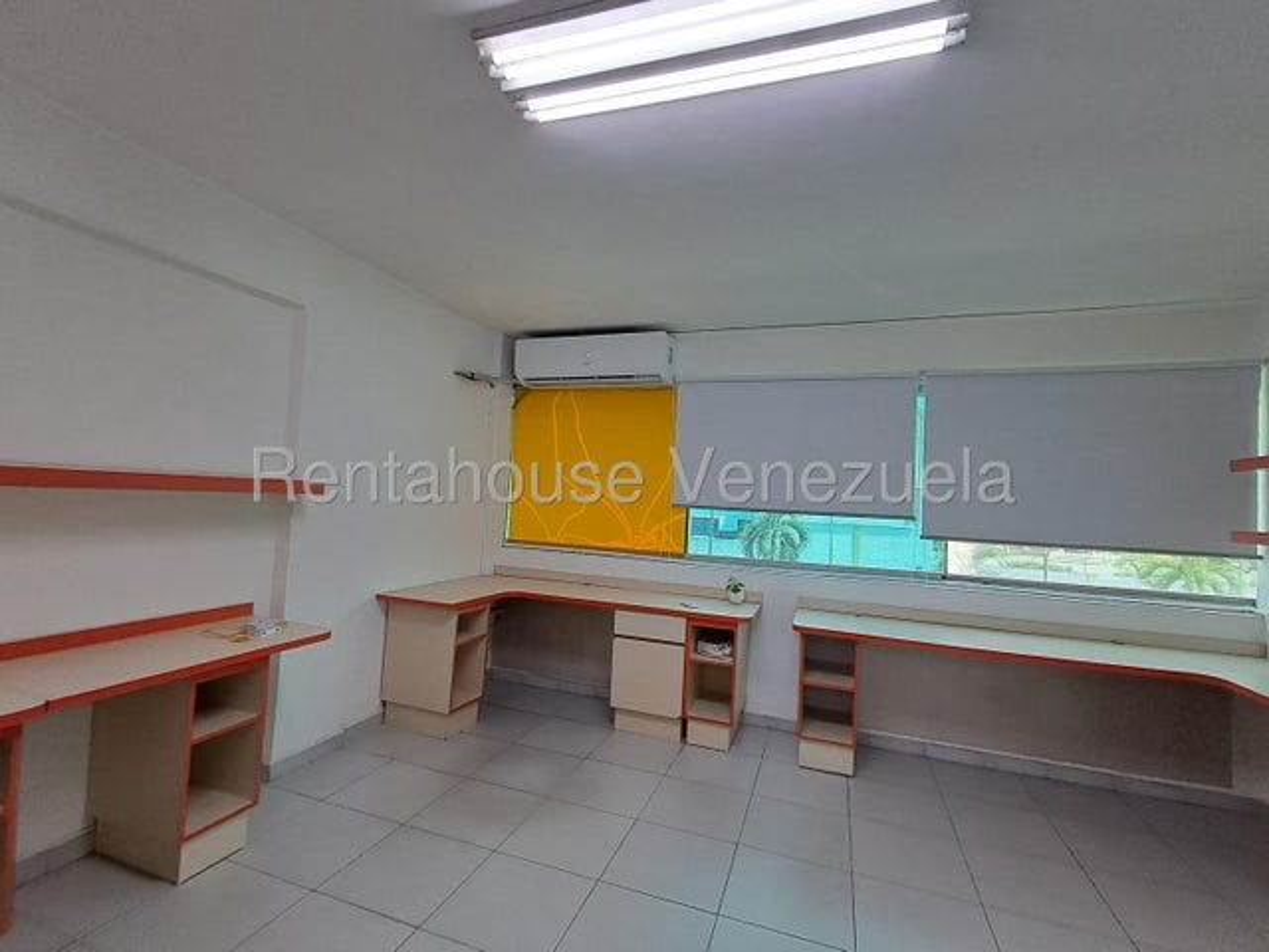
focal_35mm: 16
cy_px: 476
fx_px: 587
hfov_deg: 94.5
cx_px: 634
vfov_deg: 78.1
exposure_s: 1/120
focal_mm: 1.64
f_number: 2.2
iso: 50
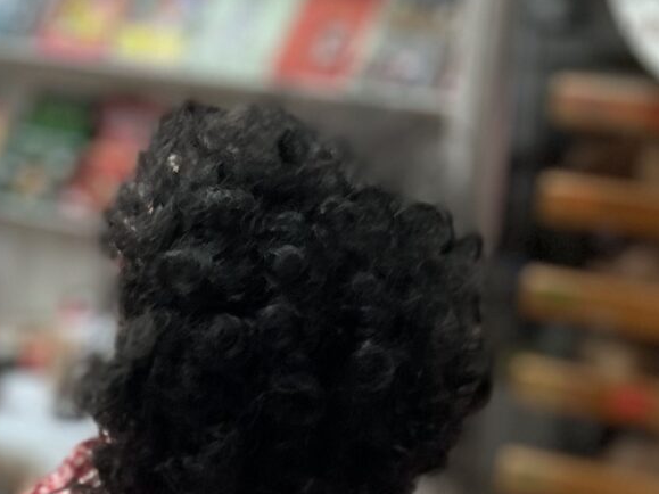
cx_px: 44
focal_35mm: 115
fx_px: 2189
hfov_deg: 16.8
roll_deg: -1.2
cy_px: 1031
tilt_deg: -27.1
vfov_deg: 11.4
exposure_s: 1/60
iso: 160
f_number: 1.5
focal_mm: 5.7
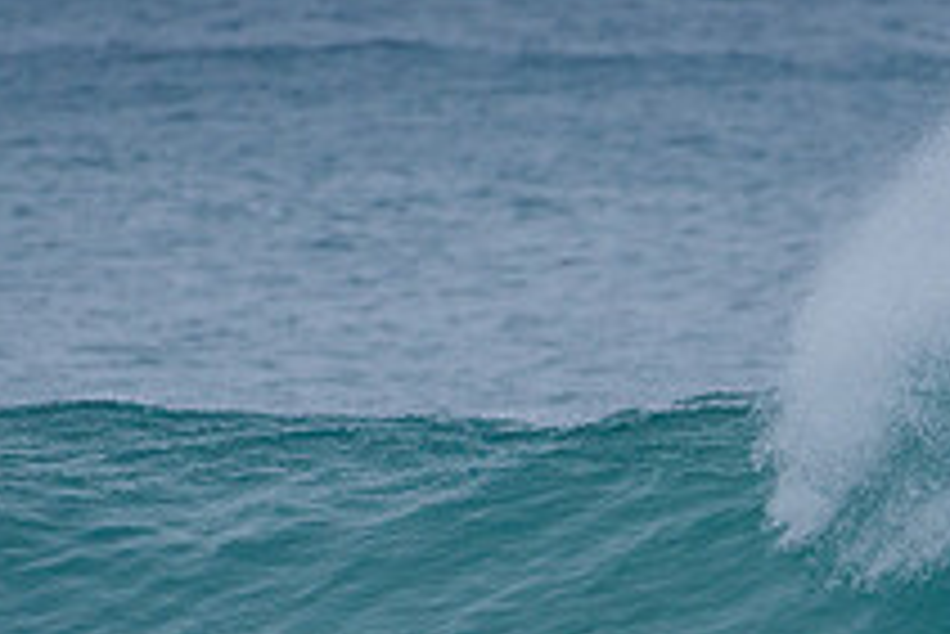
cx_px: 1004
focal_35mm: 1687
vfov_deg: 0.8
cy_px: 816
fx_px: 44547
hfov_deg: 1.2
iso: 560
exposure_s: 1/2000
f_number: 5.6
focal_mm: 500
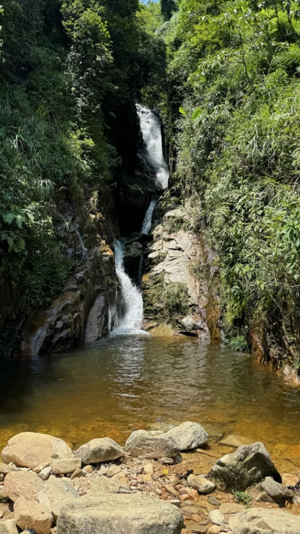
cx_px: 158
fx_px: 410
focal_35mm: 29
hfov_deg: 40.2
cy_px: 255
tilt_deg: +3.7
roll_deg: -0.8
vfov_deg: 66.0
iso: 80
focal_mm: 6.76
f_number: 1.78
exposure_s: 1/1869
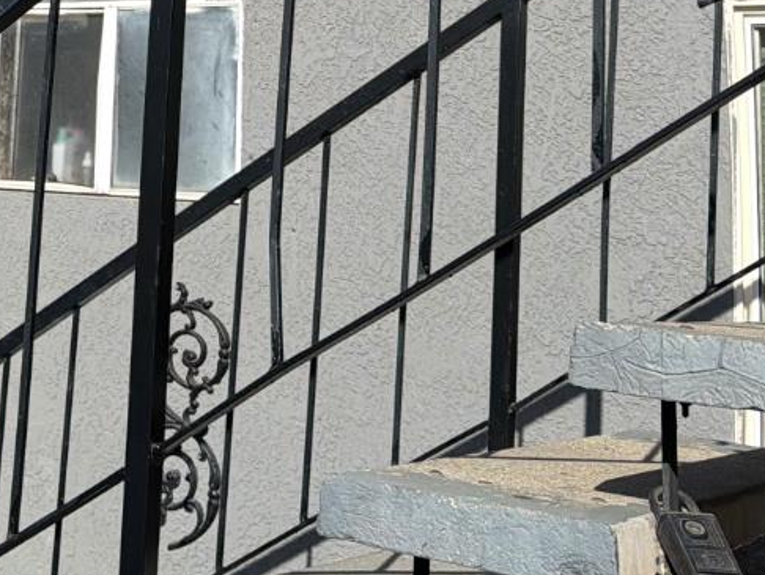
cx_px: -47
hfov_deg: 24.7
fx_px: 1636
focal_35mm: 74
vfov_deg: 18.7
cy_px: -143
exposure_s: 1/7353
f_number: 1.78
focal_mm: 6.76
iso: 80
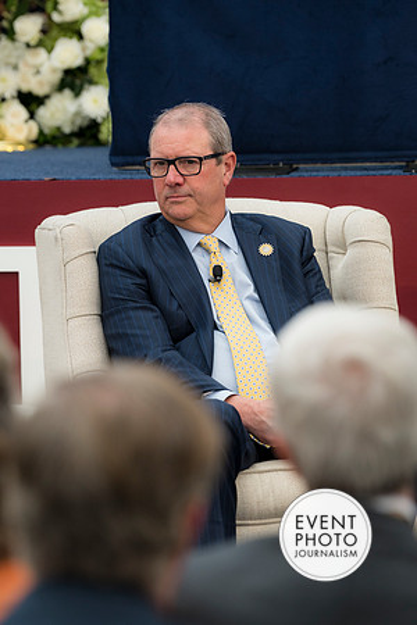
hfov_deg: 6.1
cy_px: 312
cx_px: 208
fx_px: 3909
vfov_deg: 9.1
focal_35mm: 225
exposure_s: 1/250
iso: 220
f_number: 3.5
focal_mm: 150
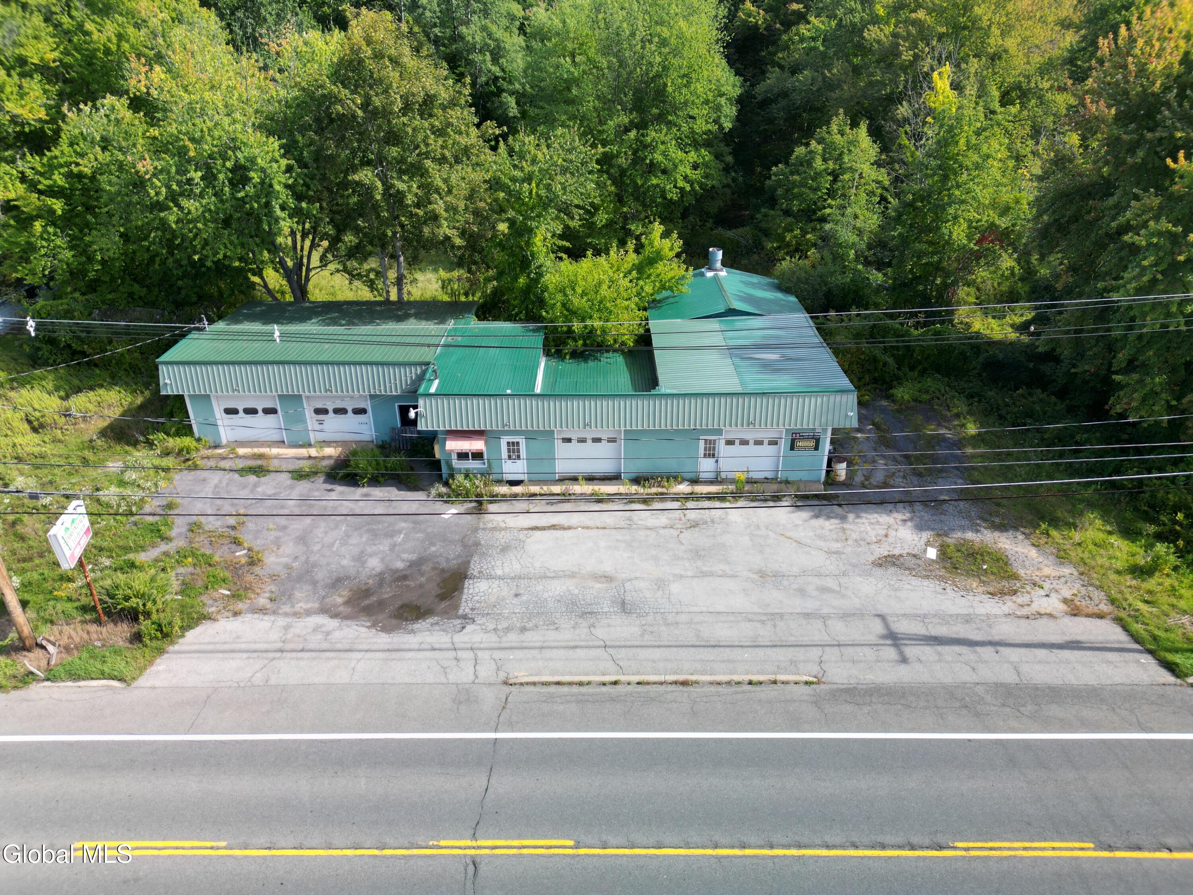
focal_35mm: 24
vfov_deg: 56.8
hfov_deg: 71.6
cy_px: 448
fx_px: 827
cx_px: 596
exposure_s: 1/160
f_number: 1.7
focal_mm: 6.72
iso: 110
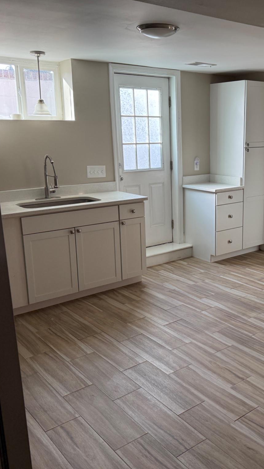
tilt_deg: -13.1
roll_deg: +0.3
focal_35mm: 35
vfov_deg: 56.6
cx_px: 206
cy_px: 234
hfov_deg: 32.9
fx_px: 435
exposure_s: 1/120
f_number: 1.78
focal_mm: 6.76
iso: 200
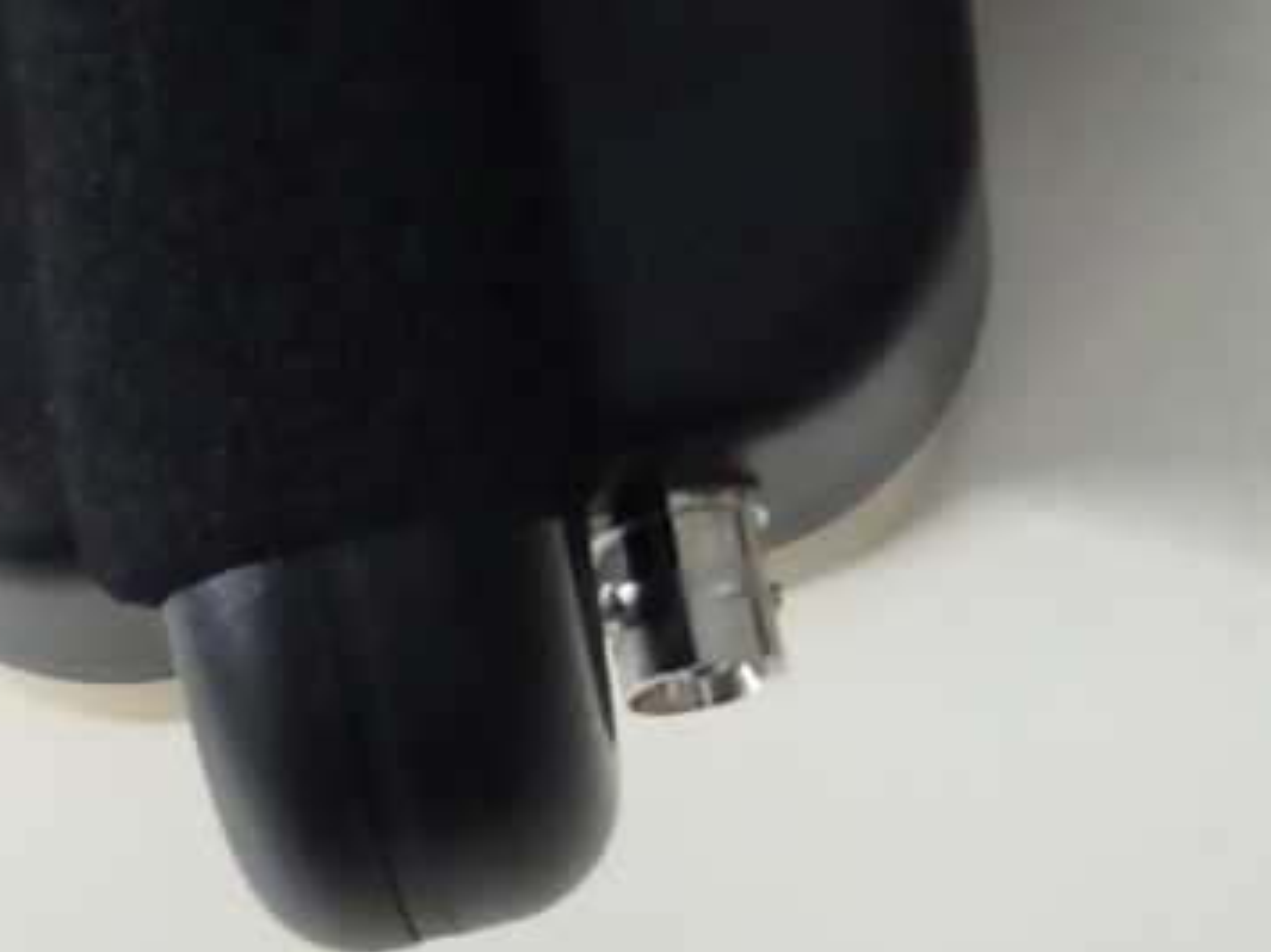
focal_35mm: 98
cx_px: 1257
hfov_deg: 19.5
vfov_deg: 14.3
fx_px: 3597
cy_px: -404
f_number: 3.8
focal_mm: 6.1
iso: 1250
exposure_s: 1/50
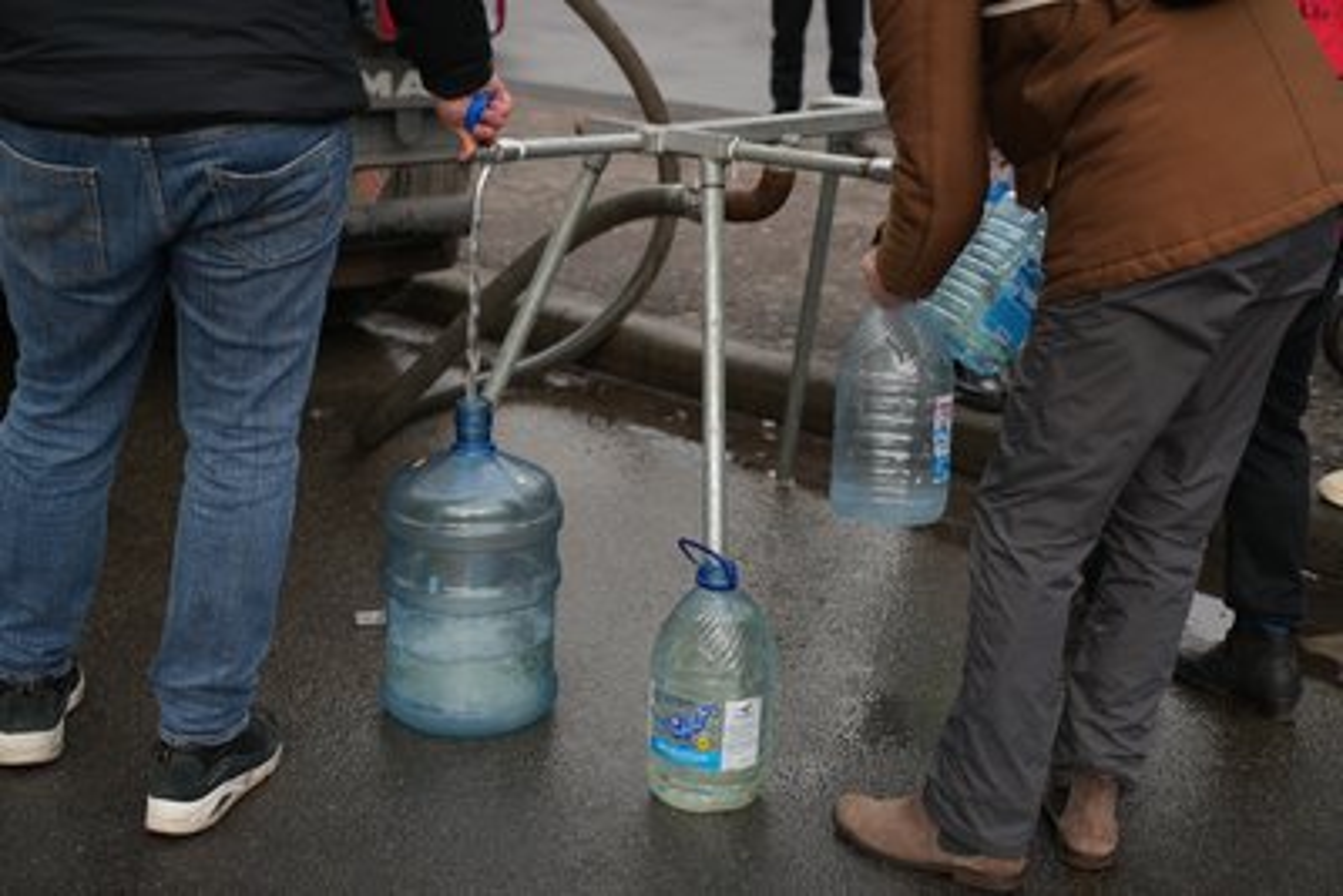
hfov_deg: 41.9
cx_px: 672
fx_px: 1754
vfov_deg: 28.7
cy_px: 448
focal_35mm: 47
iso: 320
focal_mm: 47
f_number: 3.5
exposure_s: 1/200
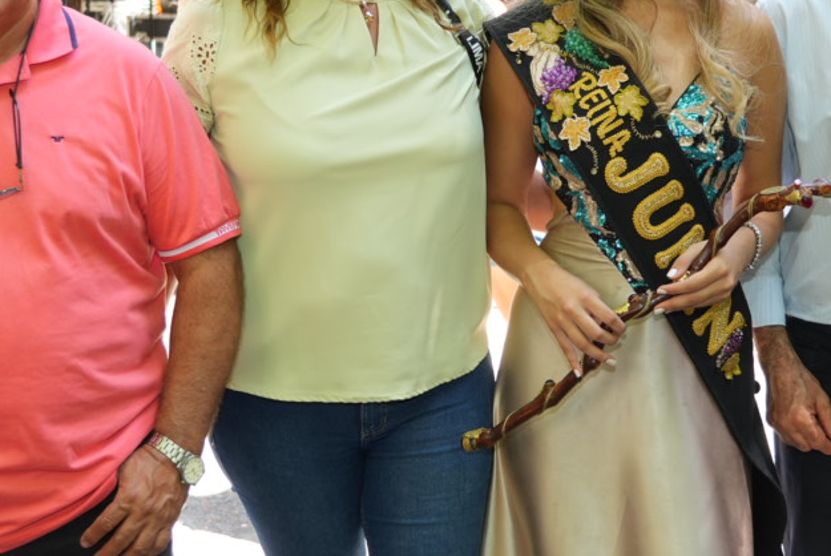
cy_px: 234
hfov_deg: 27.0
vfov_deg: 18.2
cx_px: 390
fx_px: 1733
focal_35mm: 75
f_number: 4
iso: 400
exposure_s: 1/250
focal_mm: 29
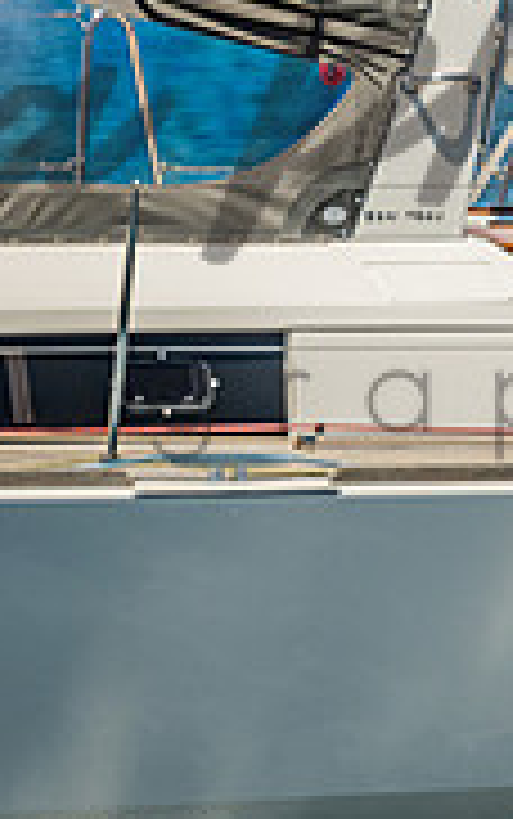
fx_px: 29012
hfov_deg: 1.0
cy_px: 56
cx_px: 585
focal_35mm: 1299
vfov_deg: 1.6
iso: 320
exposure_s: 1/1600
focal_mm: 400
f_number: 5.6
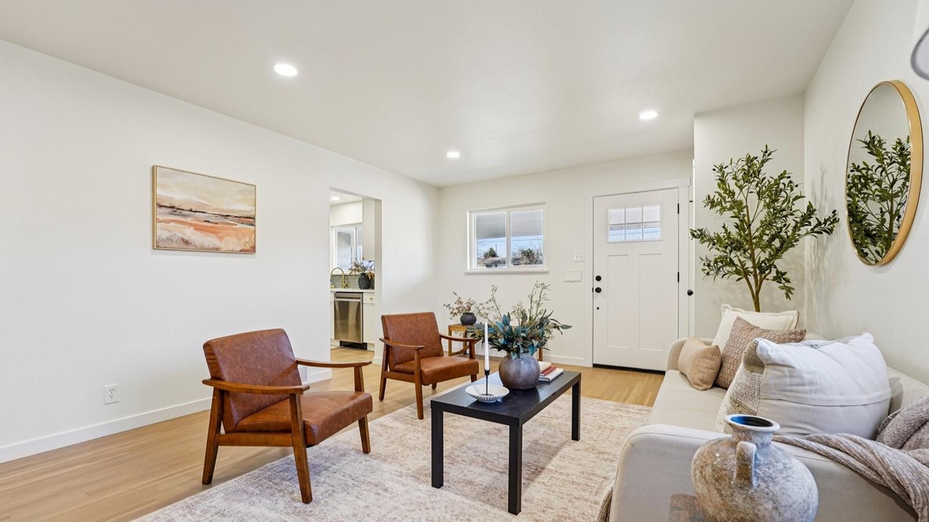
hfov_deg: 103.0
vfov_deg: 70.4
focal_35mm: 15
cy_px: 285
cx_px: 470
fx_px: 370
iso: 400
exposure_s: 1/20
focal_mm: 14
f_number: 8
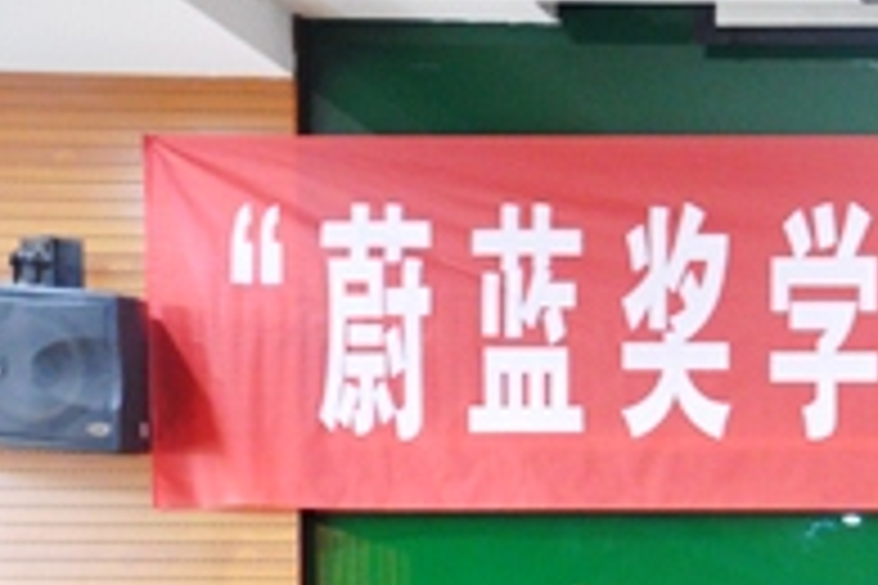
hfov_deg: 16.7
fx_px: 2602
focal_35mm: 107
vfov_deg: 12.1
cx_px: 1468
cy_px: 918
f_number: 3.8
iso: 1600
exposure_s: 1/8
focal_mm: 21
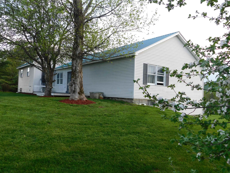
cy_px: 86
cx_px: 115
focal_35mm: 30
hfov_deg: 60.0
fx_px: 199
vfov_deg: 46.8
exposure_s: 1/125
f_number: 3.2
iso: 125
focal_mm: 5.3
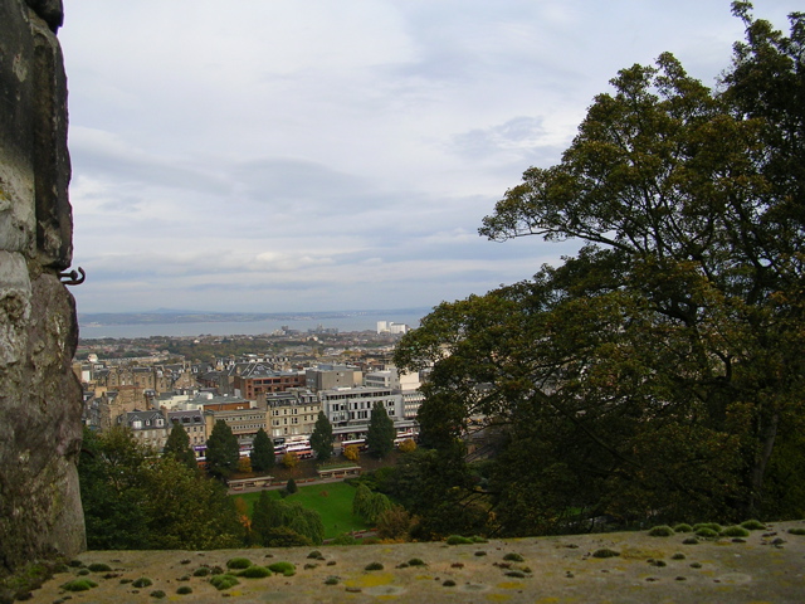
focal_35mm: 38
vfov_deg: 37.7
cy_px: 302
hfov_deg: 49.0
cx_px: 402
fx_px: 884
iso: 50
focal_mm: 5.8
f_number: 2.8
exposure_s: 1/435
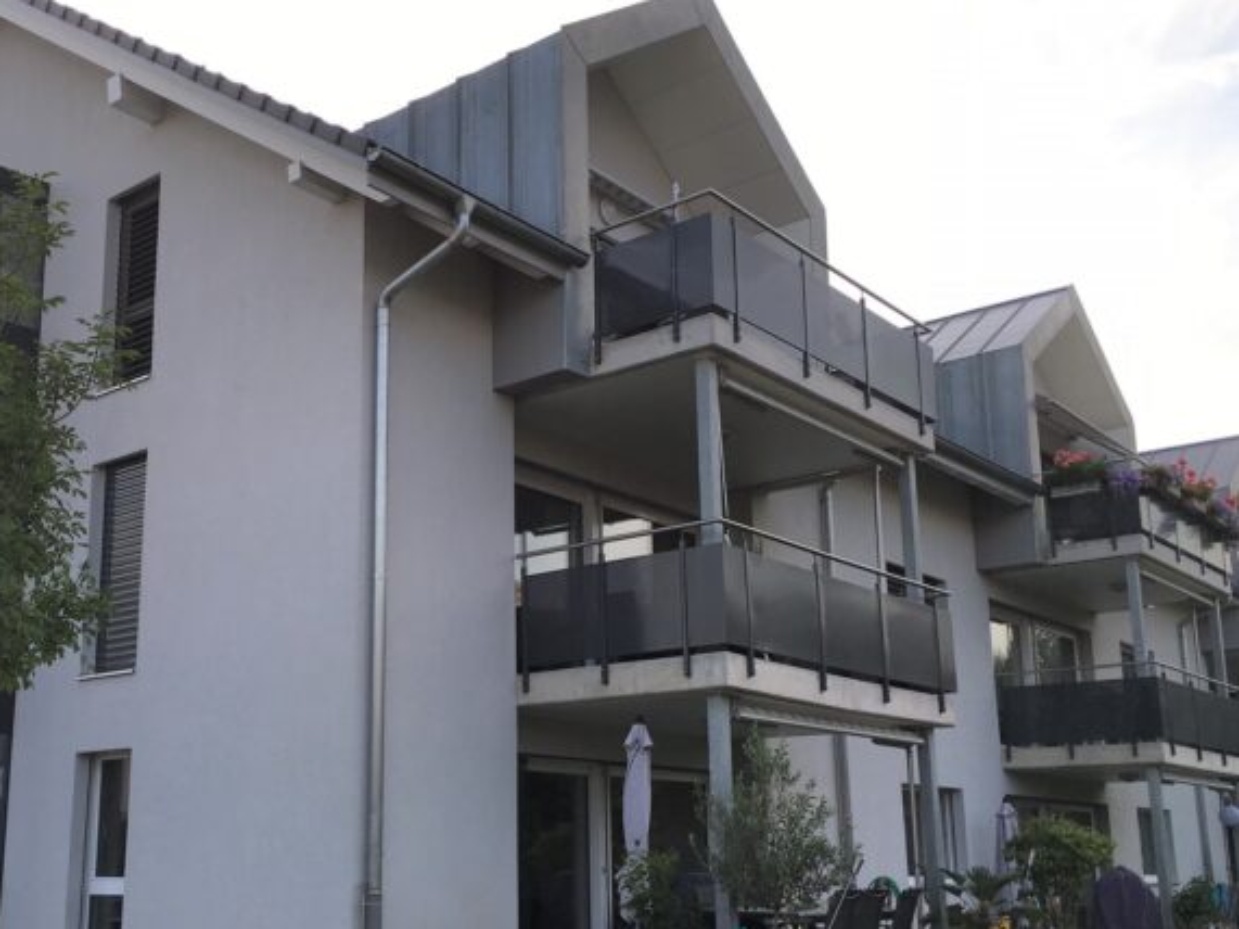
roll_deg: -0.5
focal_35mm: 39
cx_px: 445
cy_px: 551
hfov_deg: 47.3
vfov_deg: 36.7
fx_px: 1396
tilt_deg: +12.8
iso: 25
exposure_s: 1/422
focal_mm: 4.15
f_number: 2.2
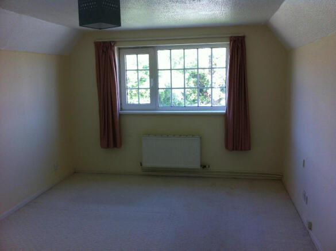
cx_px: 168
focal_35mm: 35
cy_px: 126
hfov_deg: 52.7
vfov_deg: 40.6
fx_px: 339
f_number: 2.8
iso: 100
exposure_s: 1/60
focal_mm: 3.85
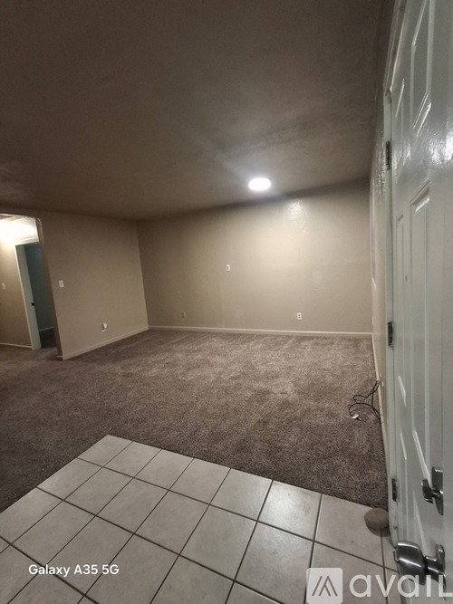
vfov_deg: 94.5
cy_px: 302
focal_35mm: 16
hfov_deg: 78.1
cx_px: 226
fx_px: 279
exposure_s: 1/25
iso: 250
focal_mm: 1.64
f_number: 2.2
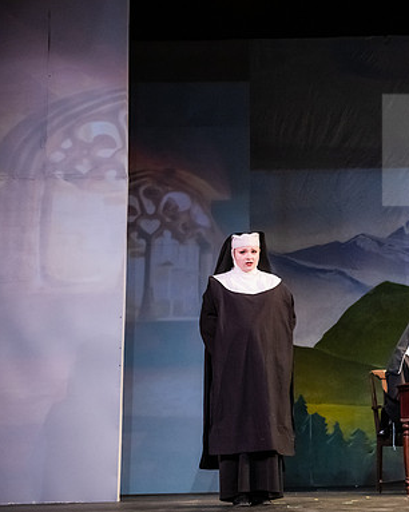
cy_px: 256
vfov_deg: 25.7
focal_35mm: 74
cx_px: 342
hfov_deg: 20.4
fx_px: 1121
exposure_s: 1/160
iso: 5000
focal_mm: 52
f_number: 3.2
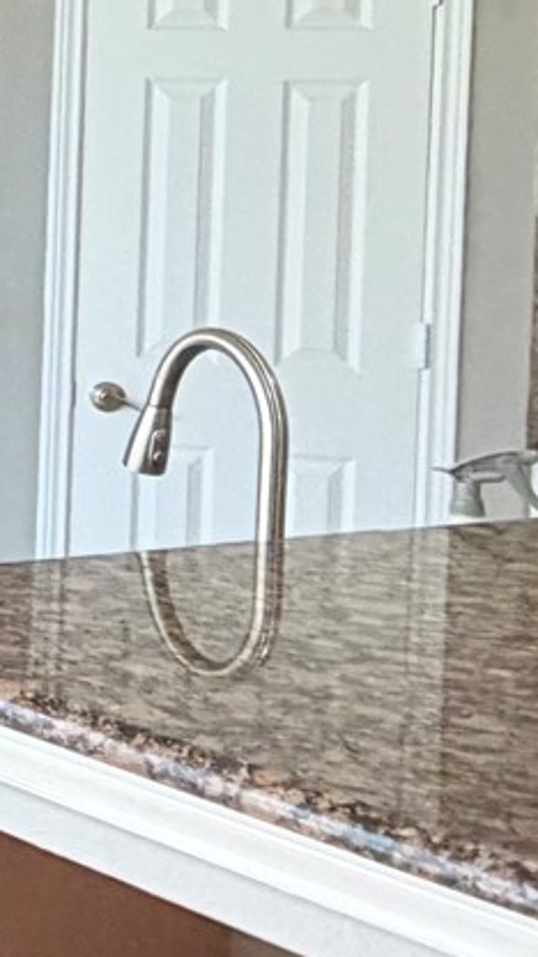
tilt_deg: -1.1
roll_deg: -1.7
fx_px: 1902
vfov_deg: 27.5
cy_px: 143
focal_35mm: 75
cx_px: -1035
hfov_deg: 11.0
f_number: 2.2
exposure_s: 1/120
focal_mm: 2.22
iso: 250
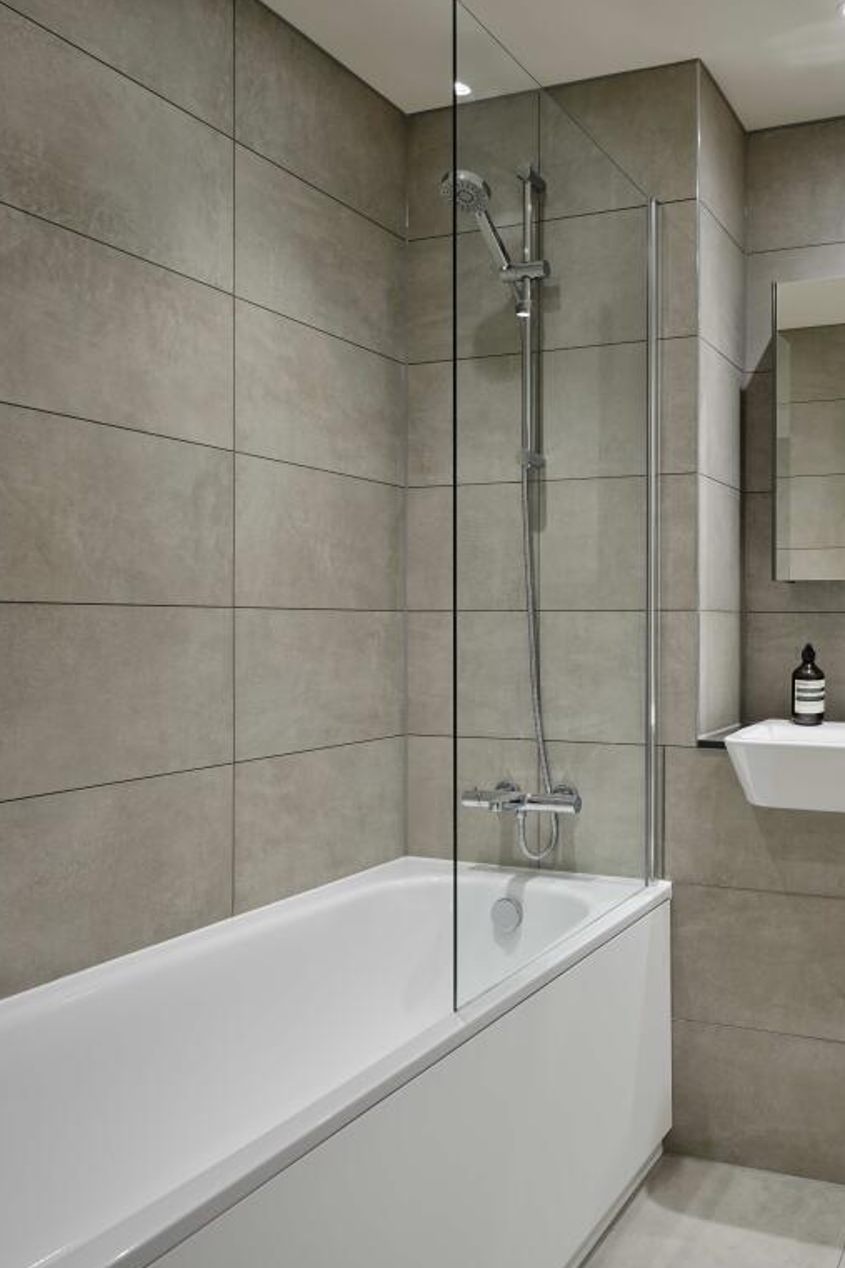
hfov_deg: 43.7
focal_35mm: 28
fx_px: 986
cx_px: 702
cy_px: 633
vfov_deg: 65.5
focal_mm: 25.9
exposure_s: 1
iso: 400
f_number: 11
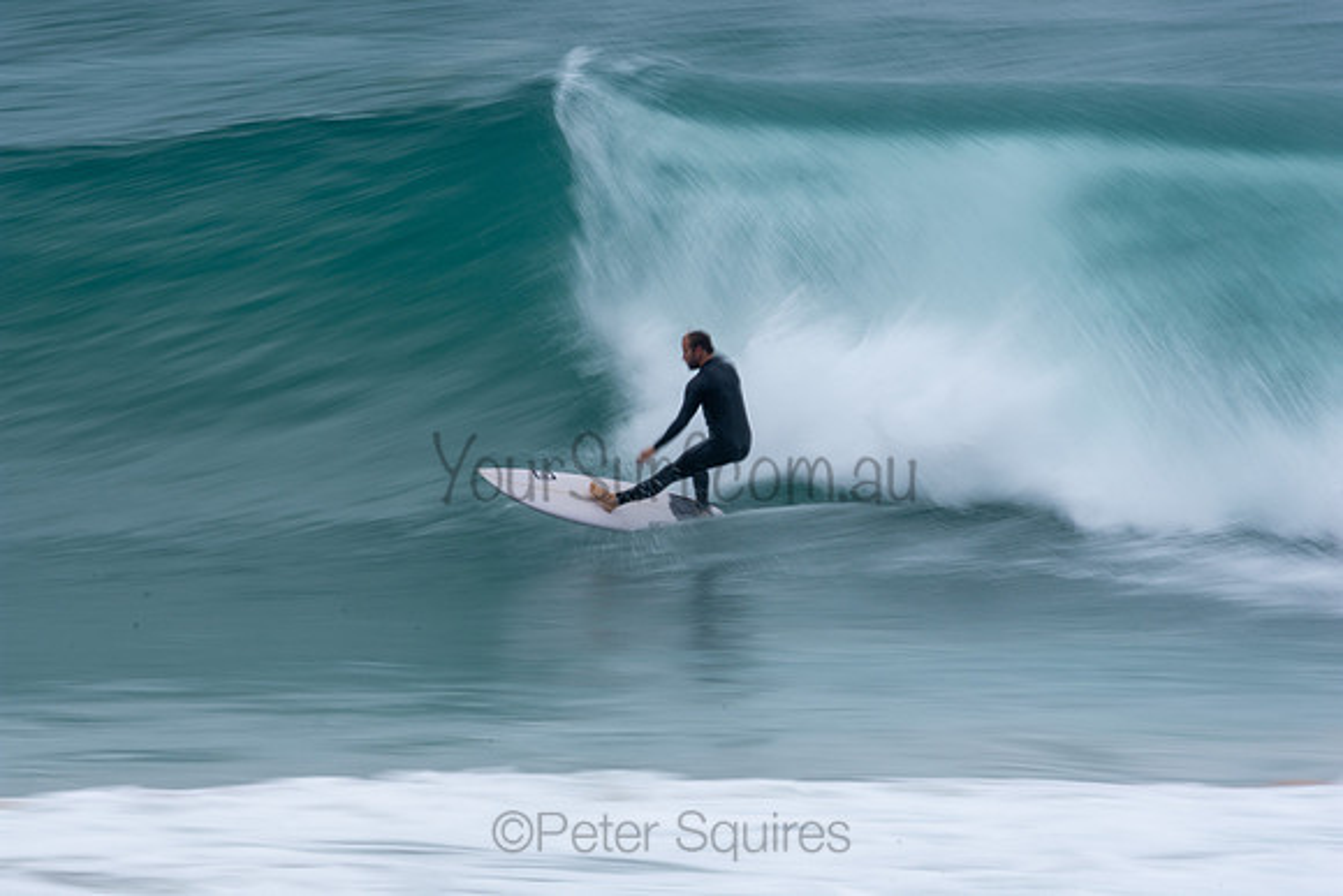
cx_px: 672
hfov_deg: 2.7
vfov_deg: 1.8
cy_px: 448
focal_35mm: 750
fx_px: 27984
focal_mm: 500
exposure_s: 1/20
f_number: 25
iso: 100
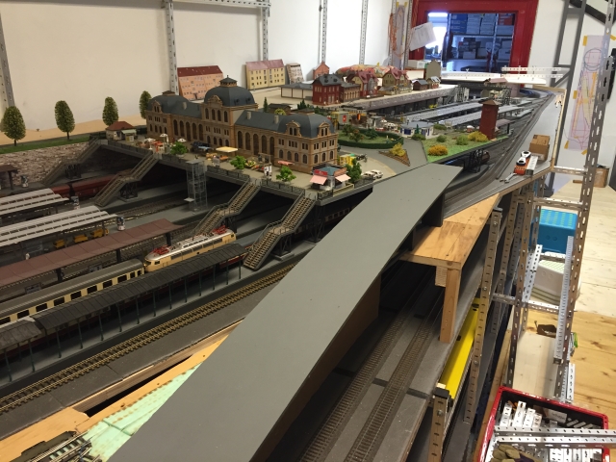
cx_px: 308
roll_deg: -1.0
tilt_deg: -20.8
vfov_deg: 48.2
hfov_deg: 61.7
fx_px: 516
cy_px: 231
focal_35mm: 29
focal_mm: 4.15
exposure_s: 1/33
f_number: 2.2
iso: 125
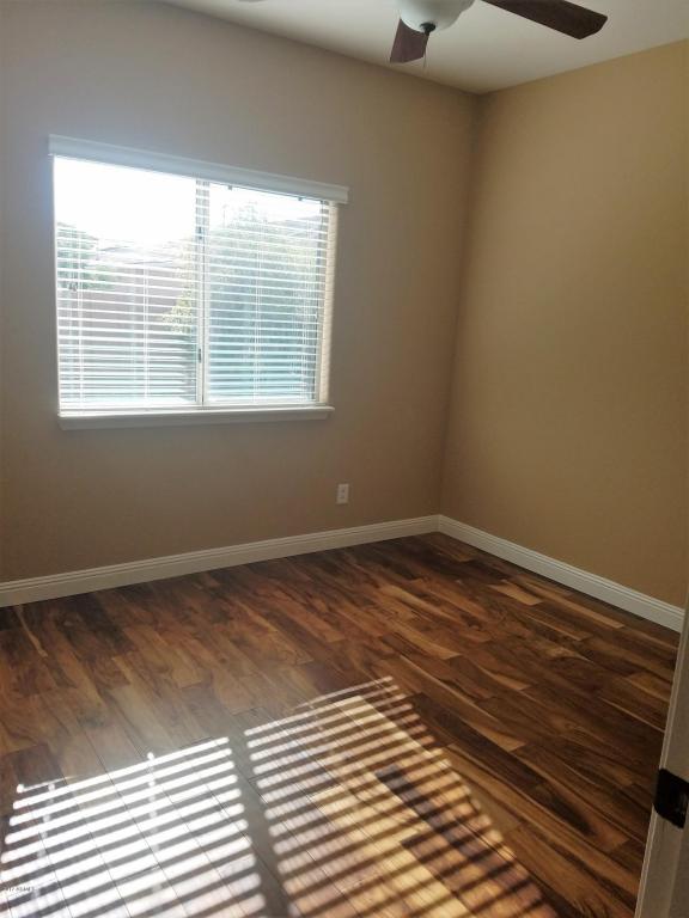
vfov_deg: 67.3
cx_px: 344
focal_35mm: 26
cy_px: 459
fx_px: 690
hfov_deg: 53.1
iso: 50
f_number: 1.7
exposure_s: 1/268
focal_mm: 4.2
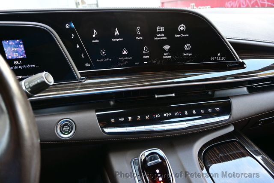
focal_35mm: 24
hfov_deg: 73.8
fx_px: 183
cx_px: 137
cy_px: 92
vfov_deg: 53.1
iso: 140
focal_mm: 16
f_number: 3.5
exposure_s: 1/25
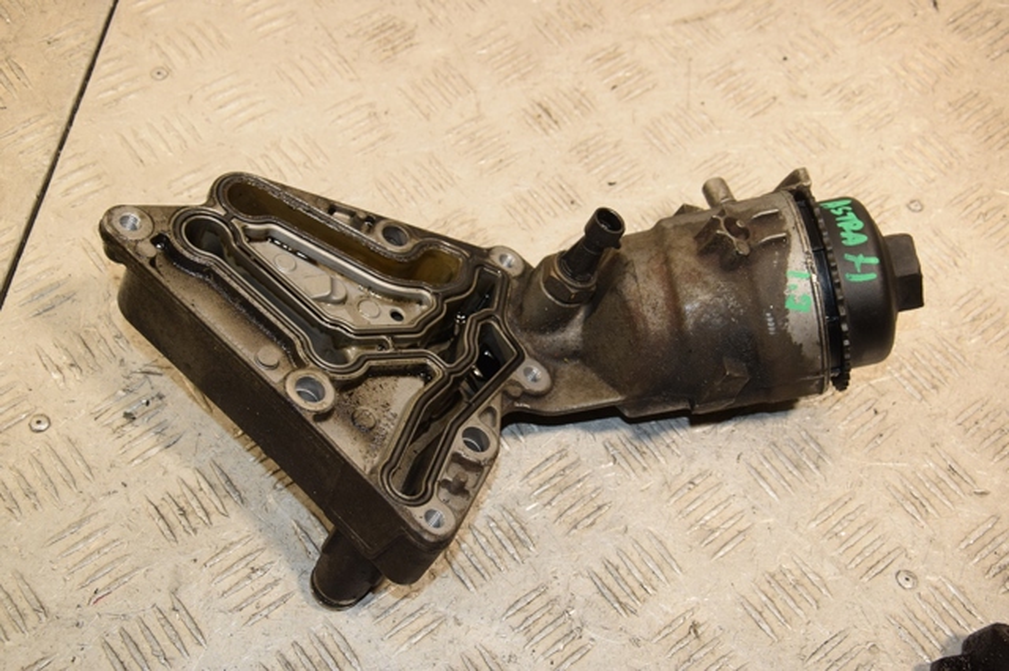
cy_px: 336
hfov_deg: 38.9
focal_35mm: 51
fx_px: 1429
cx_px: 504
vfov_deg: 26.5
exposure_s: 1/200
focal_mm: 34
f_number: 6.3
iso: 800
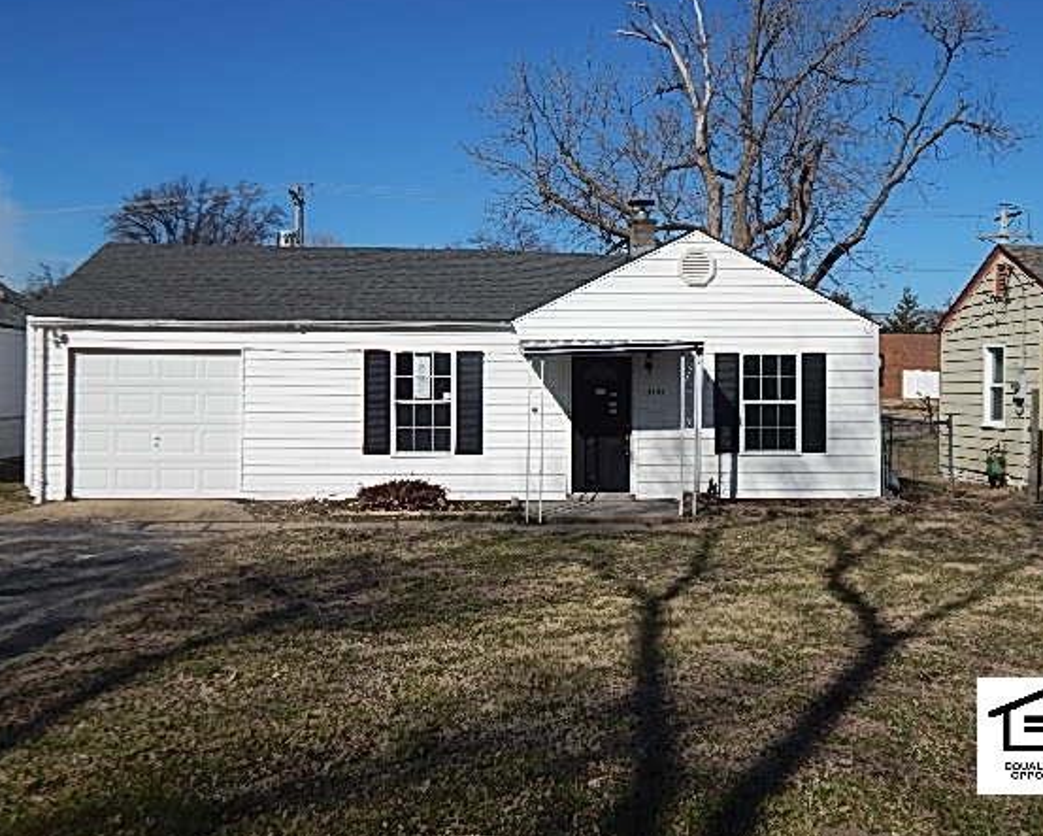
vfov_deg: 42.2
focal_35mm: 35
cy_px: 394
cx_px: 587
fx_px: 1081
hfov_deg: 51.4
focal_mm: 5.6
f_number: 6.5
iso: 125
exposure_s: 1/1000
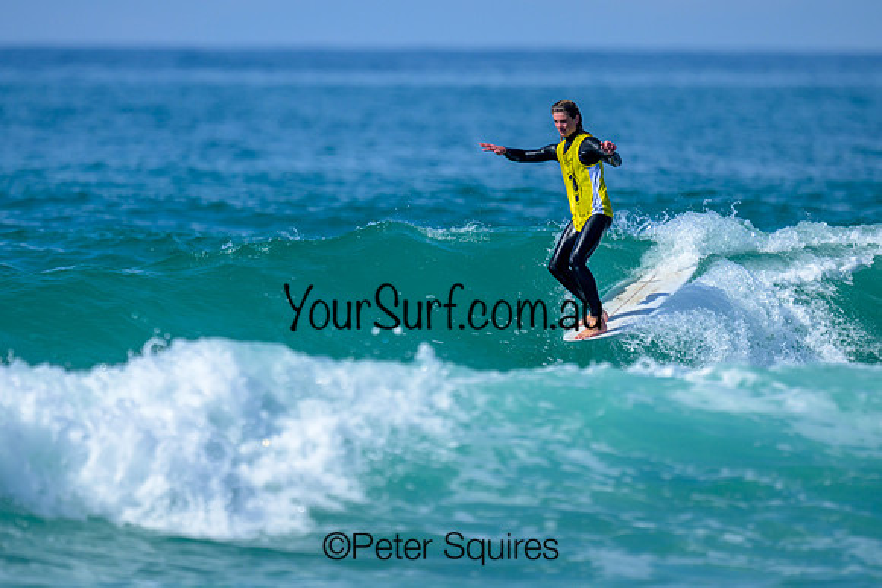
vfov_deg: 1.3
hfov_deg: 1.9
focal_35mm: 1100
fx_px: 26954
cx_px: 488
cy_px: 259
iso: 220
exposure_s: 1/2000
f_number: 6.3
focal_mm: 800
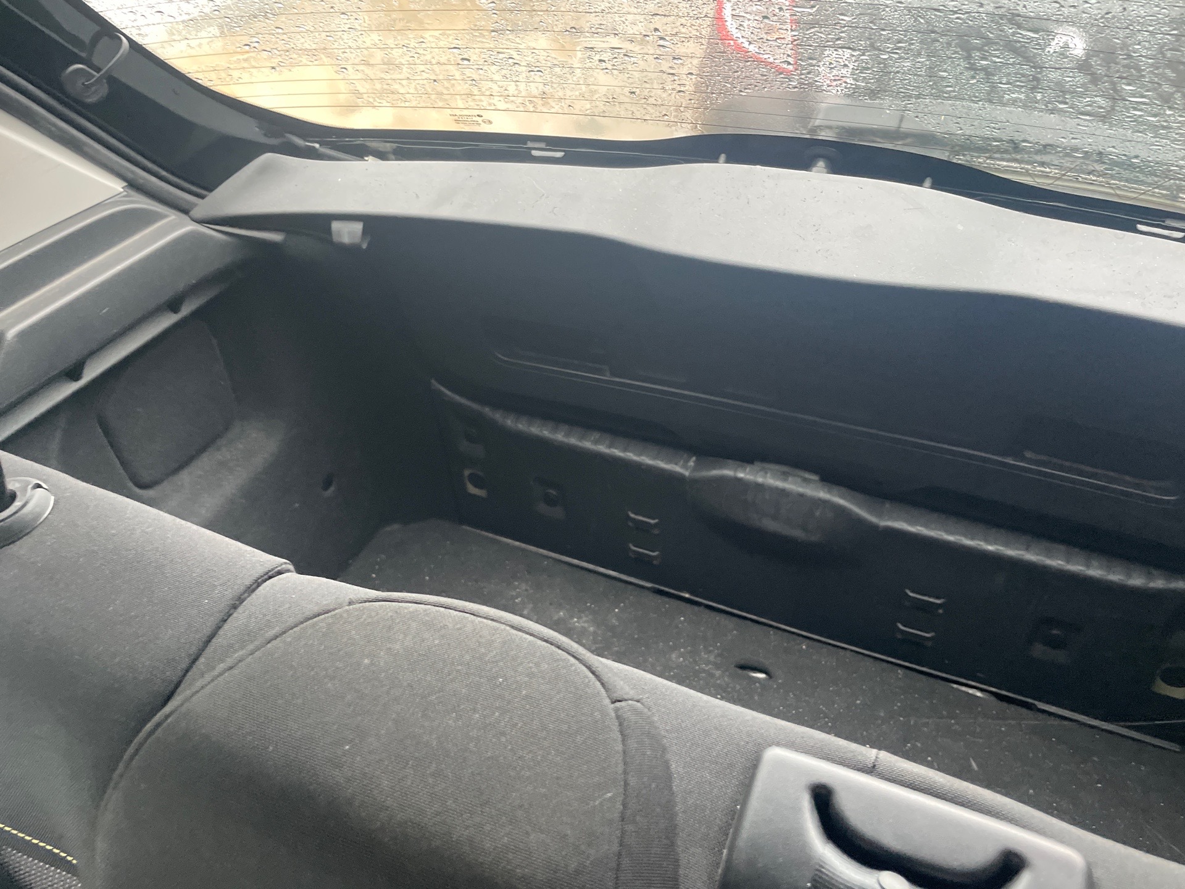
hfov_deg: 67.3
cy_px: 444
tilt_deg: -37.2
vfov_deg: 53.1
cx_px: 592
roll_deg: +5.8
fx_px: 890
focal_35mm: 26
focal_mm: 4.2
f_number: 1.6
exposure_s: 1/60
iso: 400
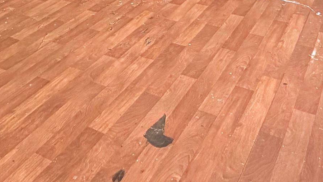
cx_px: 95
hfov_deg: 39.1
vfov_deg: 19.3
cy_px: -113
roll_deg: +2.4
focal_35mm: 52
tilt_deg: -7.2
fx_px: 445
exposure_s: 1/121
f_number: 2.2
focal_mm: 2.22
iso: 200
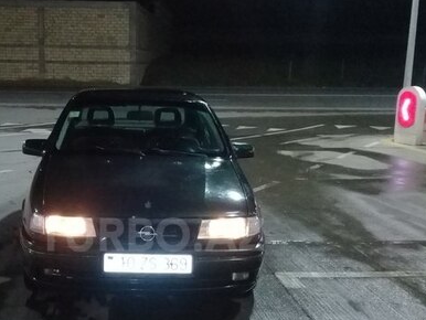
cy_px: 234
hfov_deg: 35.9
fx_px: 653
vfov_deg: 27.2
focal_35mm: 53
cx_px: 151
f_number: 2.2
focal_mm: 3.3
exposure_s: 1/17
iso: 640
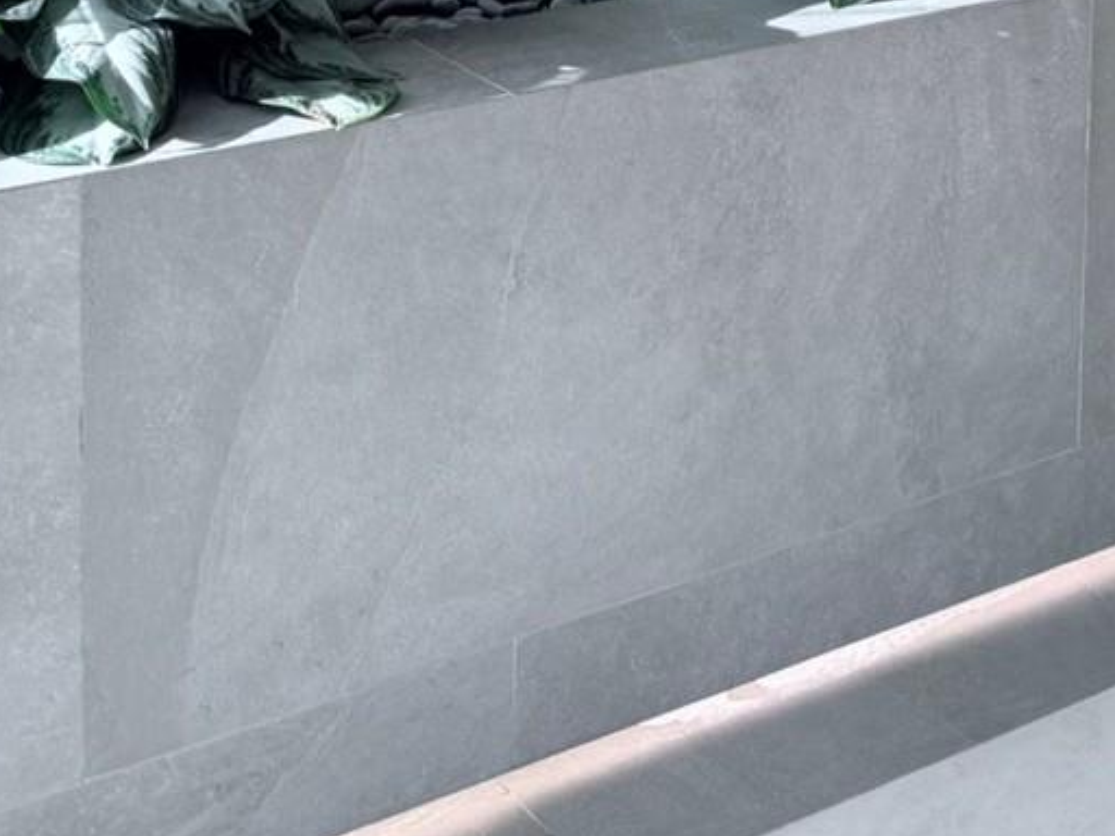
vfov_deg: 17.4
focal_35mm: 75
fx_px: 2416
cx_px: 1259
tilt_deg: -3.3
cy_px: -462
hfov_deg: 24.1
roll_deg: -1.8
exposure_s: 1/344
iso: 80
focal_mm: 6.76
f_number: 1.78
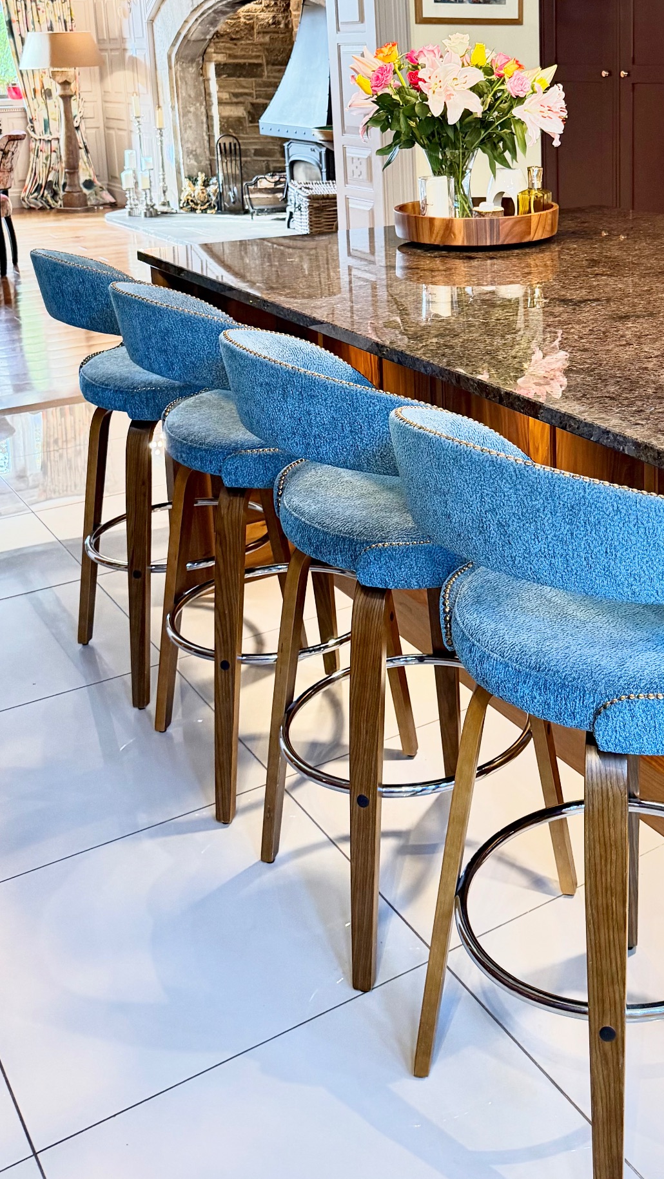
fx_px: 1220
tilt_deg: -12.1
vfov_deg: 49.7
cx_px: 557
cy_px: 311
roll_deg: -0.2
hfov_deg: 29.5
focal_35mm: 39
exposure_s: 1/100
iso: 320
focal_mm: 6.76
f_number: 1.78
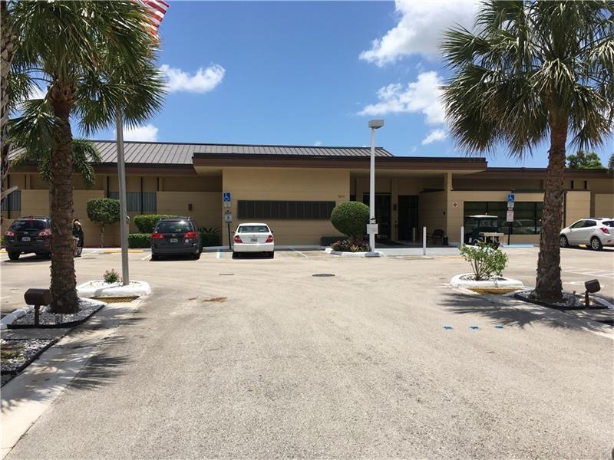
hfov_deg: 61.7
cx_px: 307
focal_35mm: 29
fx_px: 514
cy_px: 230
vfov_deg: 48.2
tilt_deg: -1.9
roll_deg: -0.5
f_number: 2.2
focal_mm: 4.15
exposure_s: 1/1876
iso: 25
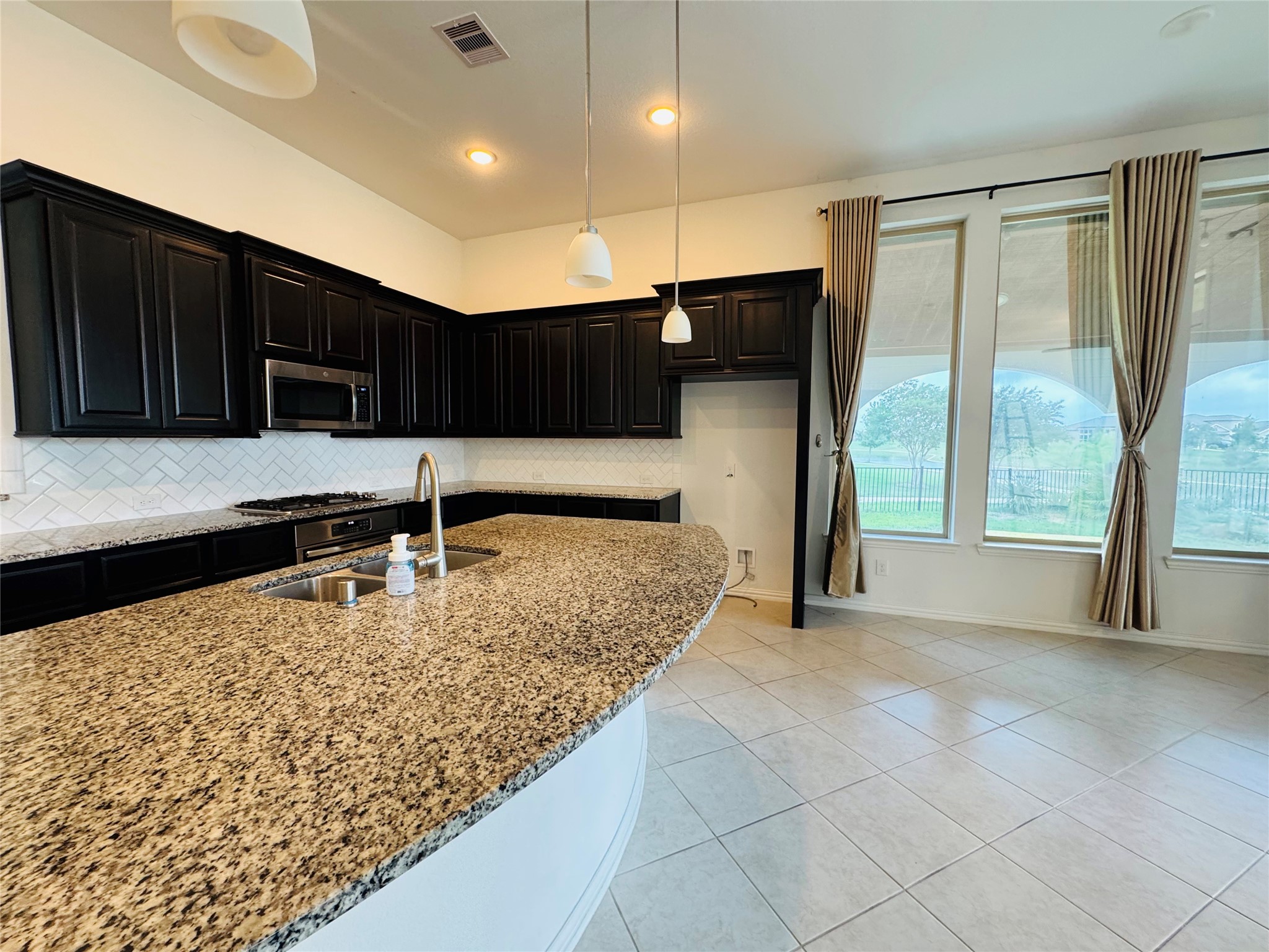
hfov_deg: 102.1
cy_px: 476
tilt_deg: -4.9
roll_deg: -0.4
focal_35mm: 14
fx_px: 513
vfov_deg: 85.7
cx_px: 634
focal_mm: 2.22
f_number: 2.2
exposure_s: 1/60
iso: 200
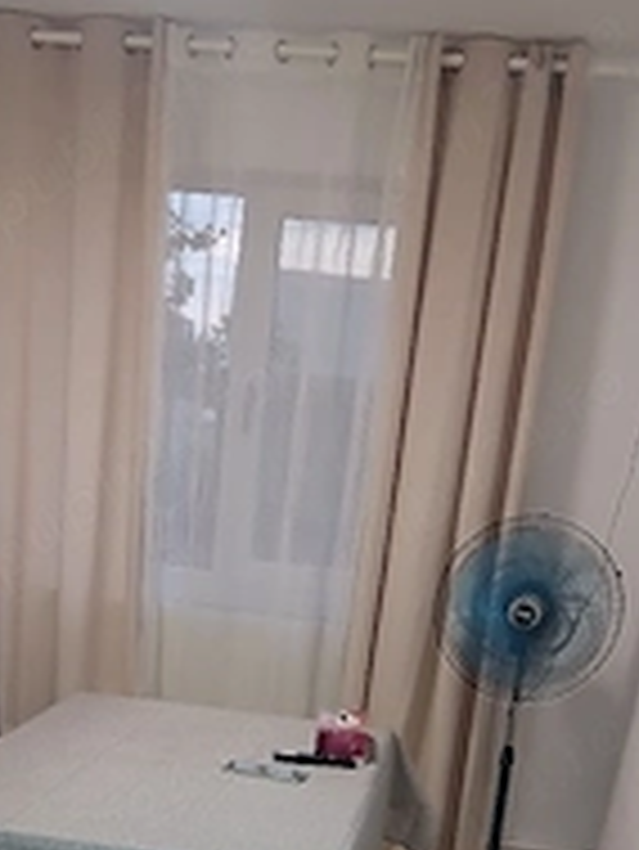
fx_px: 1352
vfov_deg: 31.8
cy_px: 877
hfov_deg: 26.5
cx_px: 220
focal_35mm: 55
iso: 200
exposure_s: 1/50.3
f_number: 1.8
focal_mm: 3.98
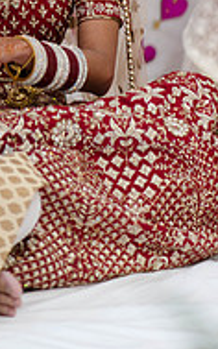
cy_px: -26
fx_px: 1960
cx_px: -46
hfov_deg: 6.3
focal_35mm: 206
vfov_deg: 10.1
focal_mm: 85
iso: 400
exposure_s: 1/250
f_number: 1.8
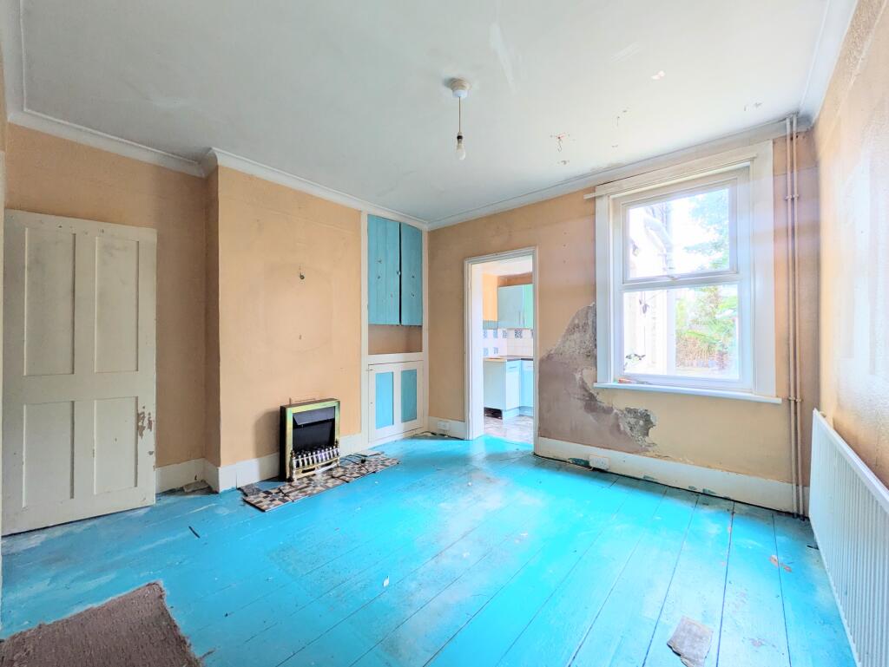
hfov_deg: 102.0
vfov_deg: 85.7
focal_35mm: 14
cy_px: 334
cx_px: 444
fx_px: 360
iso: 40
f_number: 2.2
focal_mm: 1.83
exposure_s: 1/25
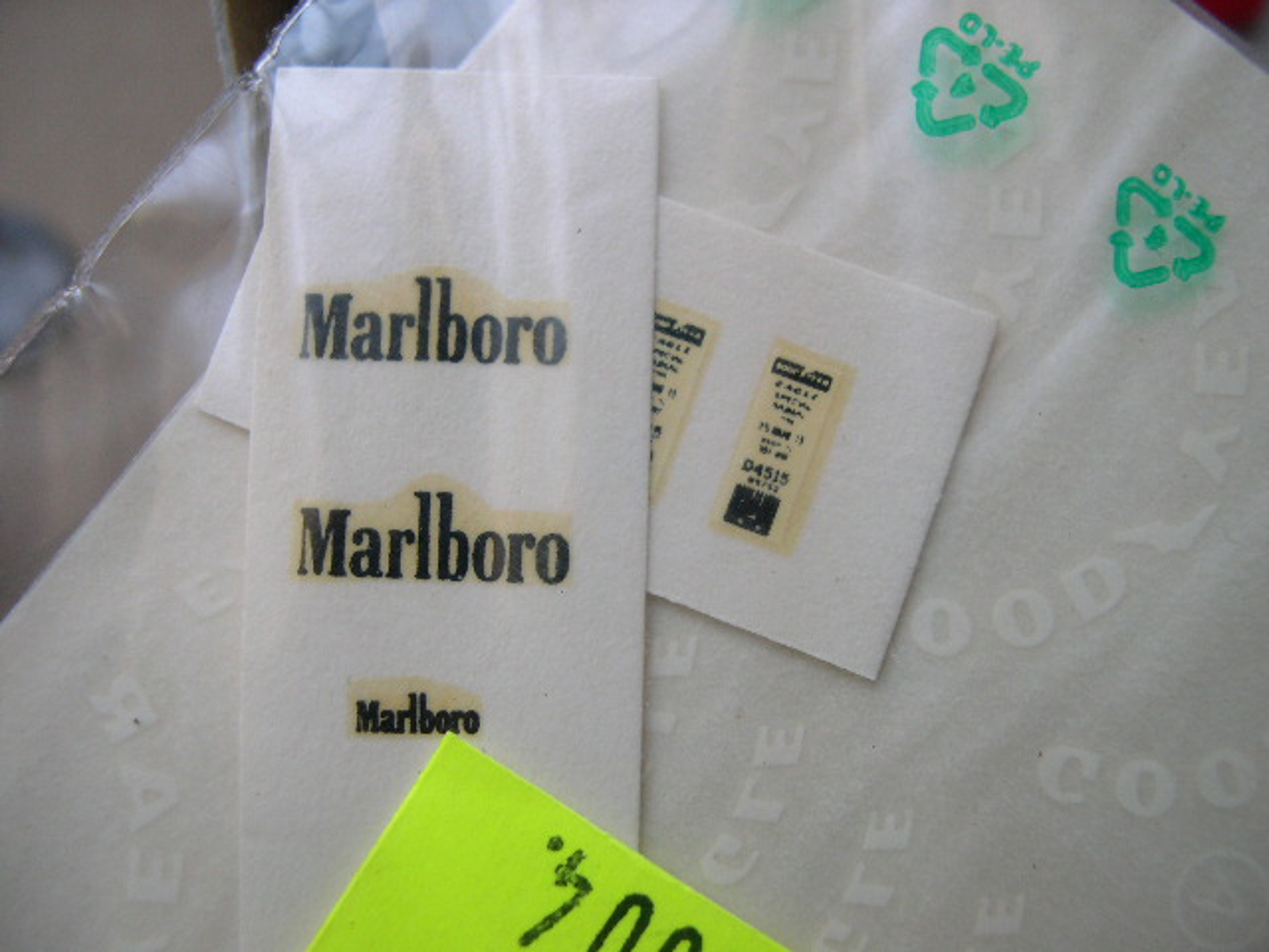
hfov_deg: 49.0
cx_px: 634
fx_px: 1393
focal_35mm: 38
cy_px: 476
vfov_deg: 37.7
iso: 100
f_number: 2.8
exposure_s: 1/42.1
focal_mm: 8
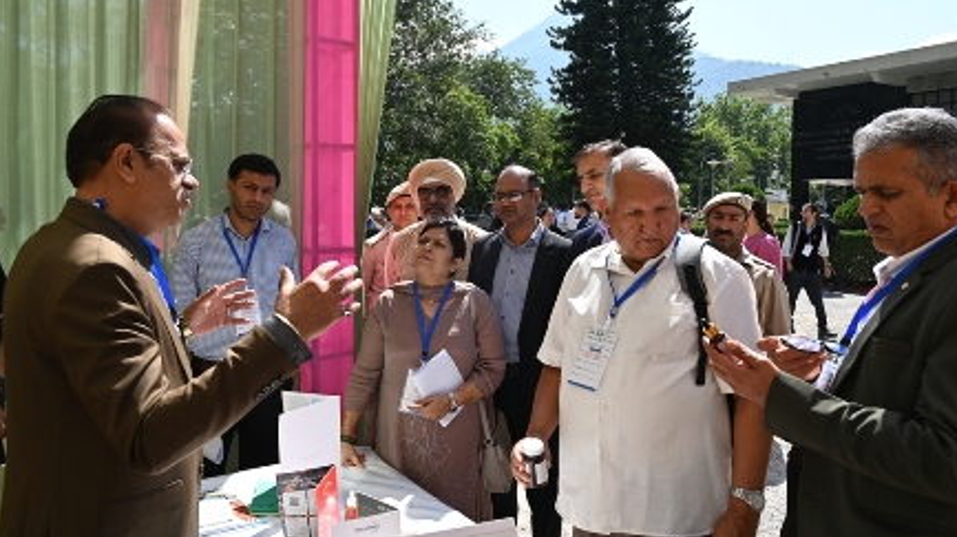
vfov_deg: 44.1
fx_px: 659
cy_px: 221
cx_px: 486
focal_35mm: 26
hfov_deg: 71.9
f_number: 7.1
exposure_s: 1/200
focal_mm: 24
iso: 100
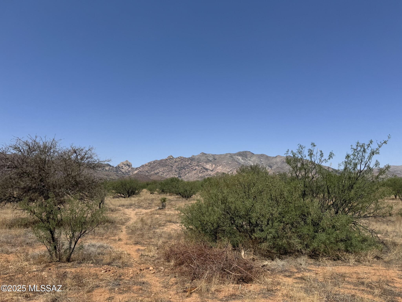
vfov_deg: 56.8
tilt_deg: +7.7
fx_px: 279
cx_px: 201
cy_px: 151
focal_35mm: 24
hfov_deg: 71.6
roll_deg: +1.1
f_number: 1.78
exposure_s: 1/7092
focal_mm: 6.76
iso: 80
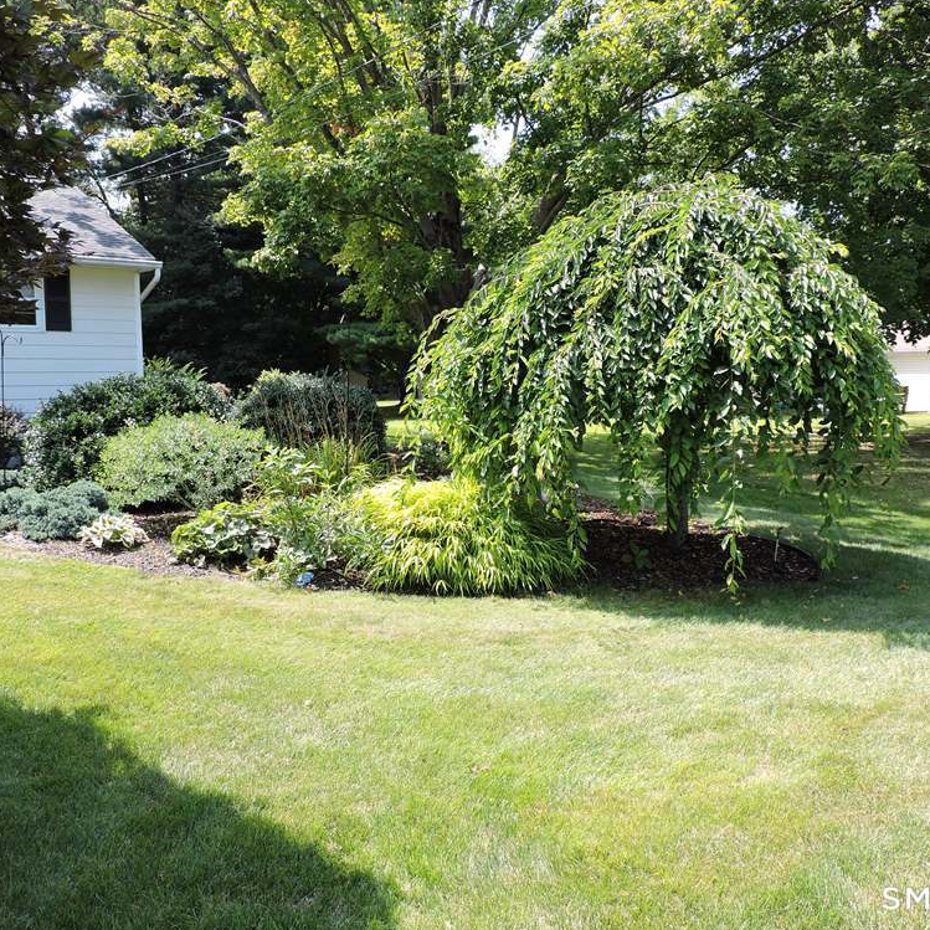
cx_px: 452
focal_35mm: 29
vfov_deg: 55.6
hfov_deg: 55.6
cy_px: 459
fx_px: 881
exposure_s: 1/320
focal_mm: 4.3
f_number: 3
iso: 100
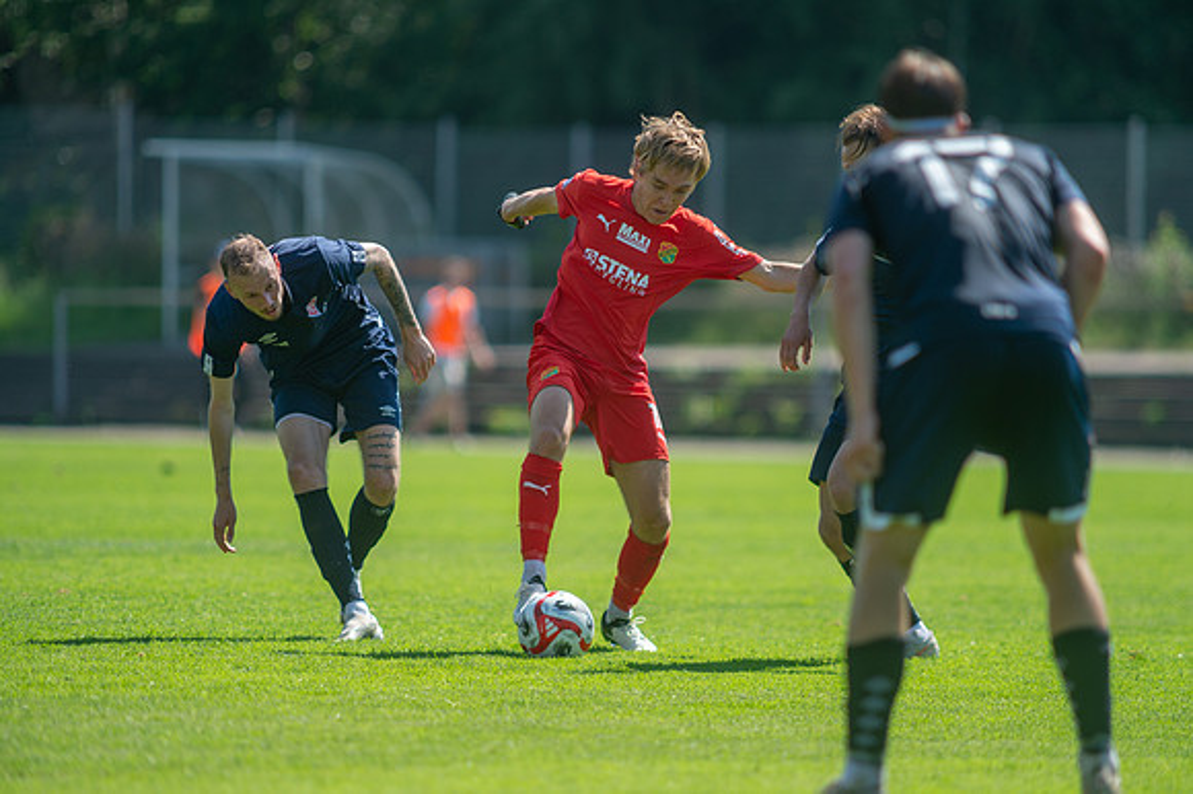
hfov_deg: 4.9
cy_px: 397
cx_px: 596
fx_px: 13910
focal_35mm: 420
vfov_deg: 3.3
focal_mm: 420
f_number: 4
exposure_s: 1/2000
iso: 360
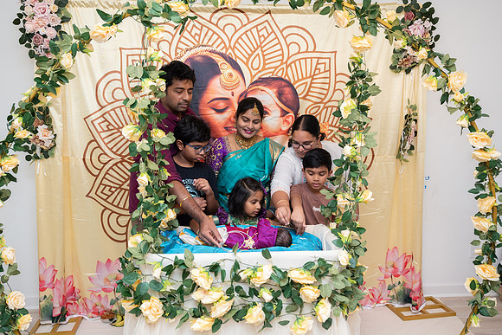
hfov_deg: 61.7
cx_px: 251
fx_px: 420
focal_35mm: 30
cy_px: 168
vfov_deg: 43.5
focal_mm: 30
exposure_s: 1/200
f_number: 4
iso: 500
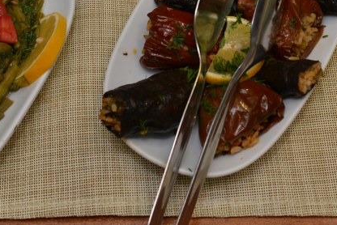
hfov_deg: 20.7
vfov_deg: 13.7
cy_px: -9
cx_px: 219
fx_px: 918
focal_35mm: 98
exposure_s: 1/40
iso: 400
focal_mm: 34
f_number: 5.6
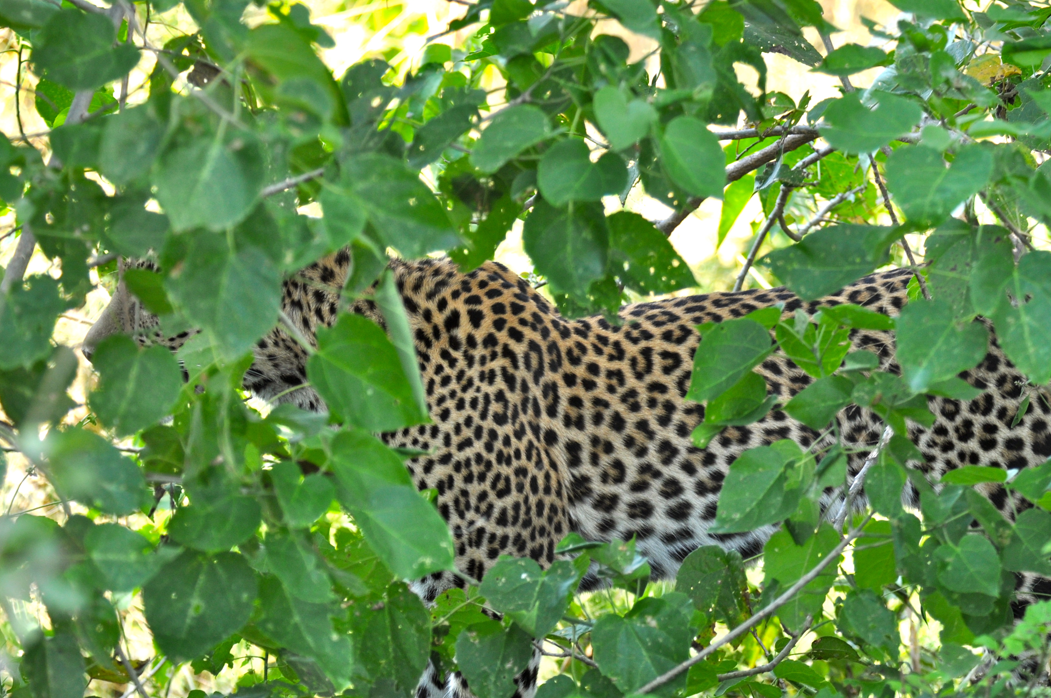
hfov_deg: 8.3
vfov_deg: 5.5
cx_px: 587
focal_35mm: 249
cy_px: 424
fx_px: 7260
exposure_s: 1/160
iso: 250
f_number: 5
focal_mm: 130
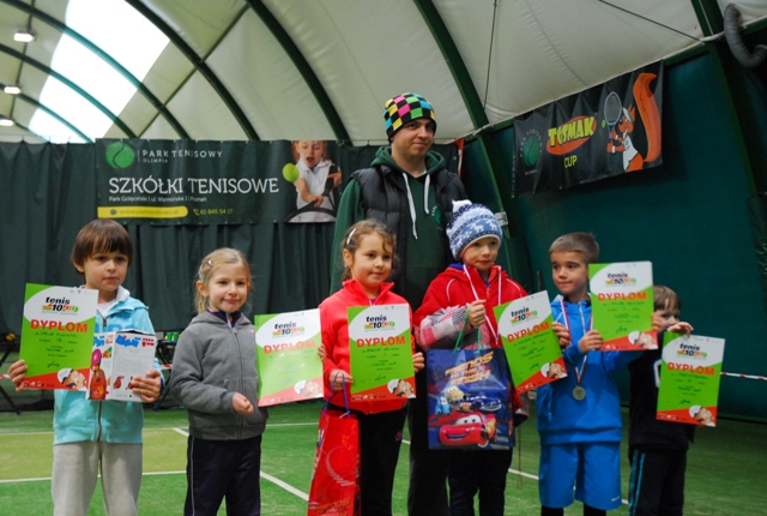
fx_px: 1089
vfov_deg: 26.6
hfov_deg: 38.8
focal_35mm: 51
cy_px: 258
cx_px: 384
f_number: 4
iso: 800
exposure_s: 1/30
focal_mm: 34
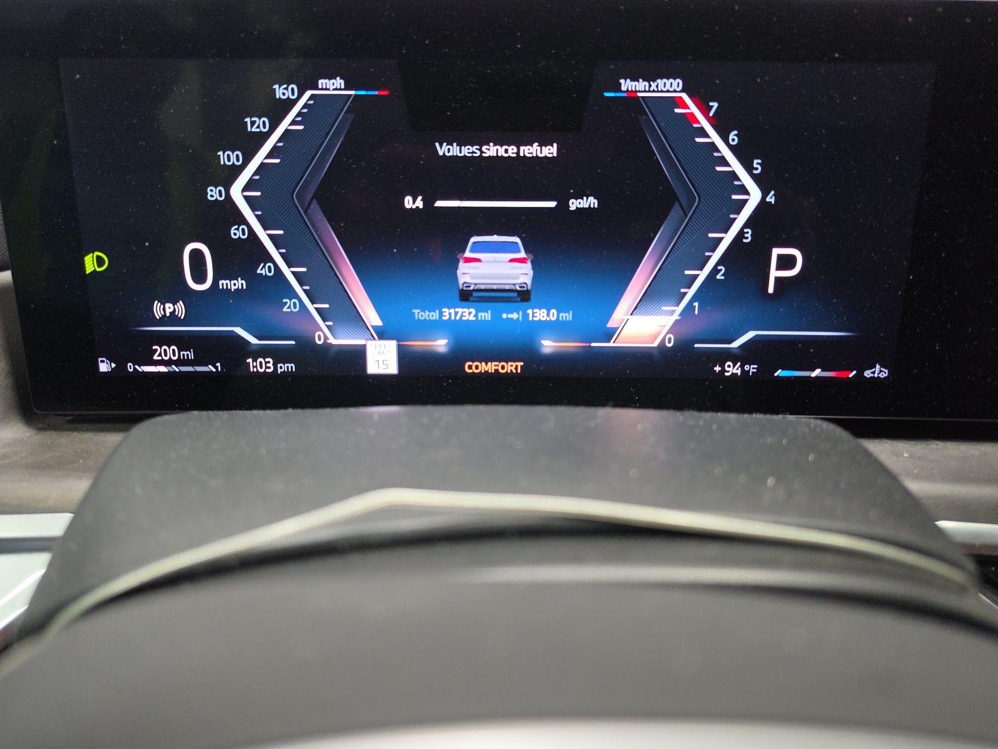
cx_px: 499
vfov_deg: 58.9
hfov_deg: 73.9
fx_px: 663
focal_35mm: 23
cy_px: 374
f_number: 1.4
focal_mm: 6.5
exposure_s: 1/50
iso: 161
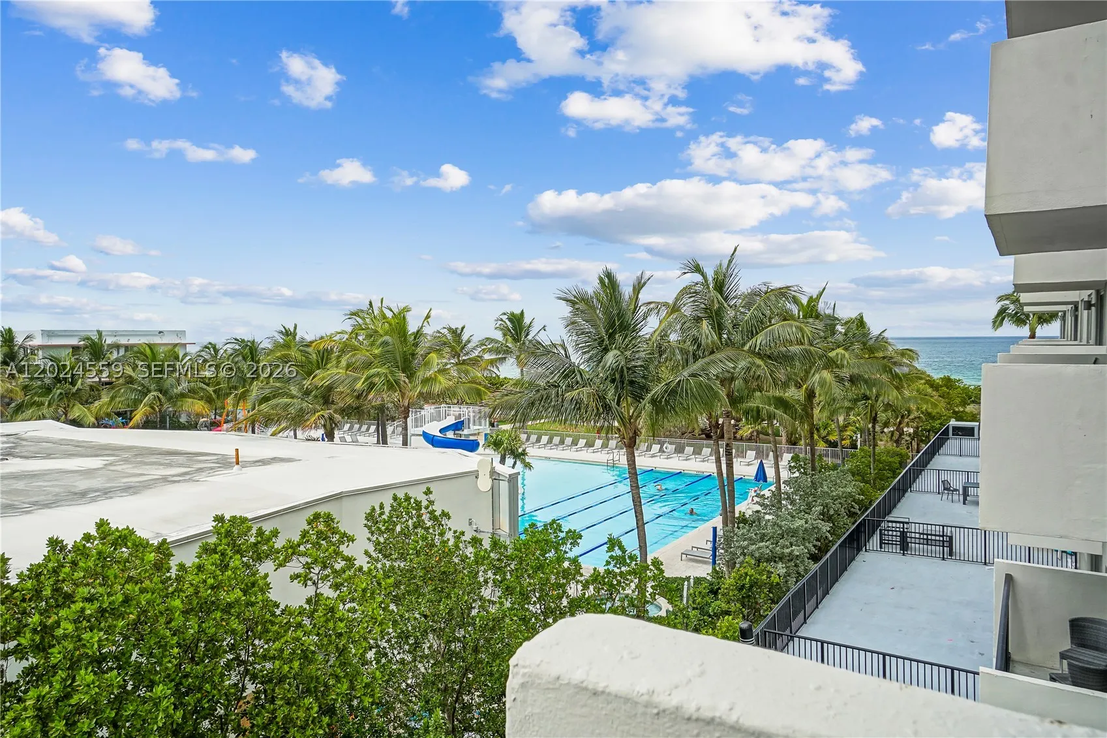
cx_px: 554
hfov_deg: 70.4
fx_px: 784
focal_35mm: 26
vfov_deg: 50.4
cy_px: 369
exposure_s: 1/250
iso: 320
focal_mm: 17
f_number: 10
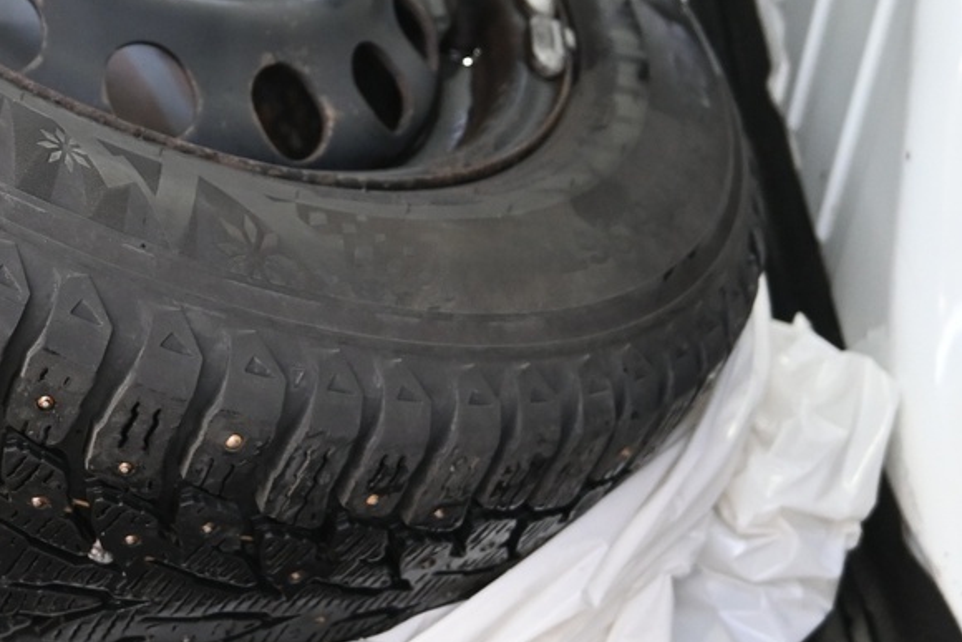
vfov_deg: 20.1
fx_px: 1791
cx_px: -129
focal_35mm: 67
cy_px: 116
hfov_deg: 27.2
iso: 900
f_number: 3.5
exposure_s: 1/25
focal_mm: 16
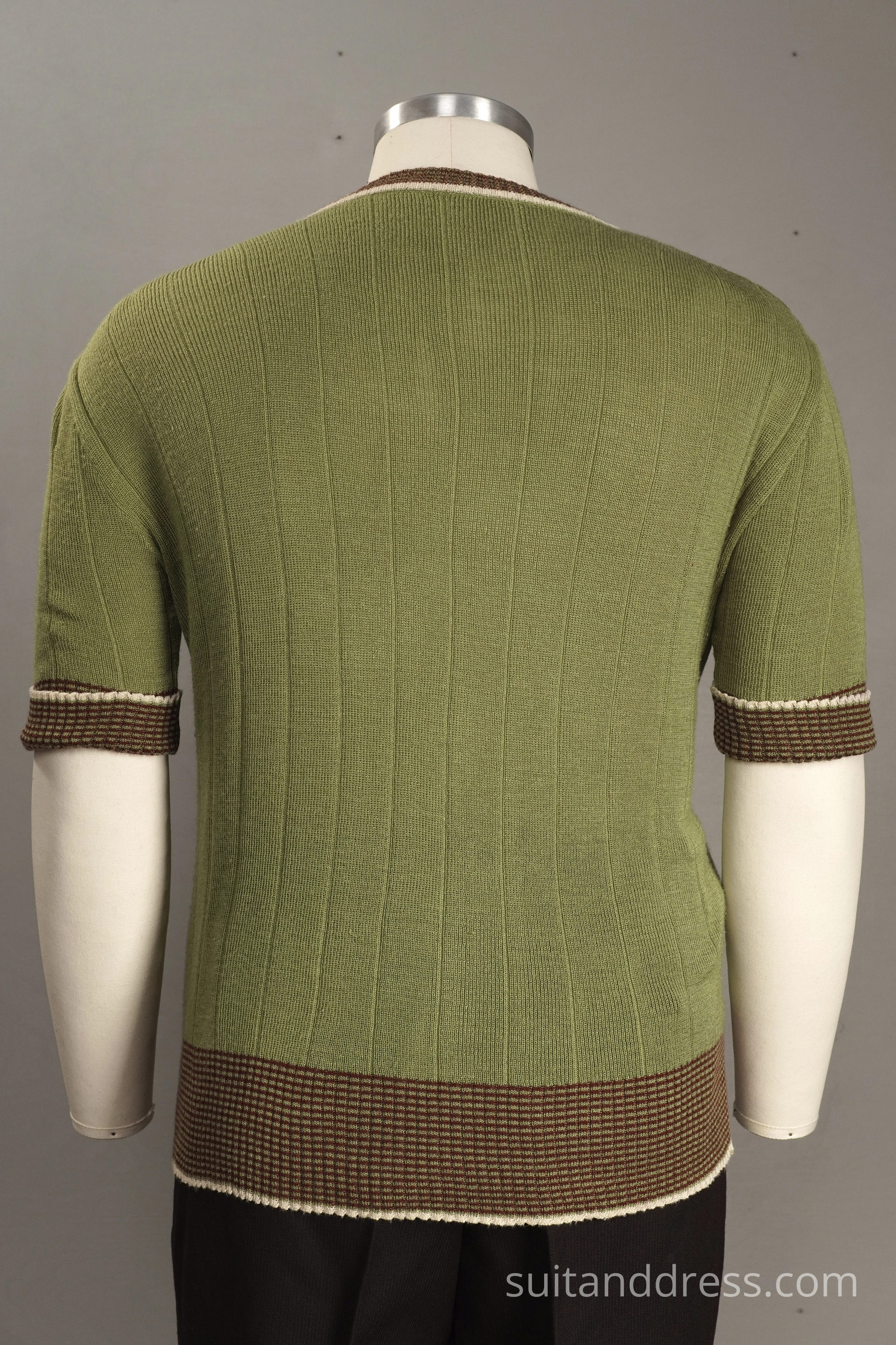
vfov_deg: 41.1
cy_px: 672
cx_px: 448
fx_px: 1792
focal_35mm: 48
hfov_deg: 28.1
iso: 400
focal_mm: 32
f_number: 6.3
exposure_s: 1/60
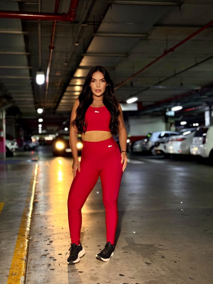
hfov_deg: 30.3
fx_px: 394
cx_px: 106
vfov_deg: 39.7
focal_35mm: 48
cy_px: 142
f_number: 1.78
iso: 200
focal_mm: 6.76
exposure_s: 1/60
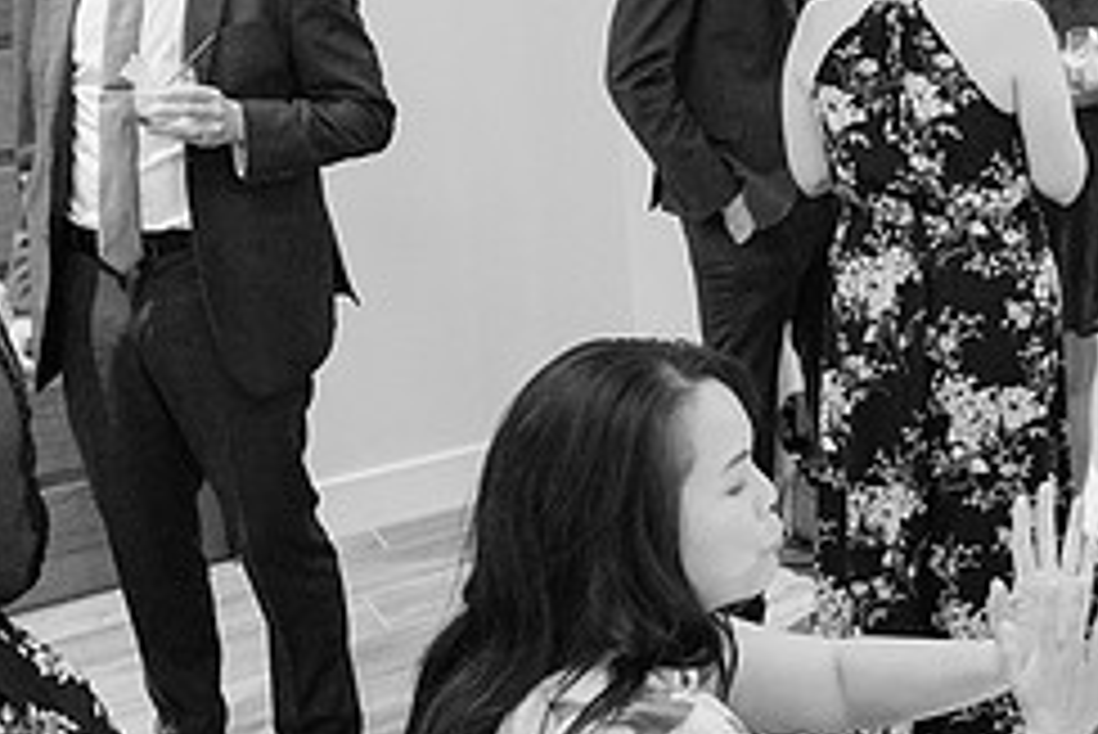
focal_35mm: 57
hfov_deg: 32.7
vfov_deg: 23.6
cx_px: 1048
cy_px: 209
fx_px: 1739
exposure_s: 1/160
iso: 8000
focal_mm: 24
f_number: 4
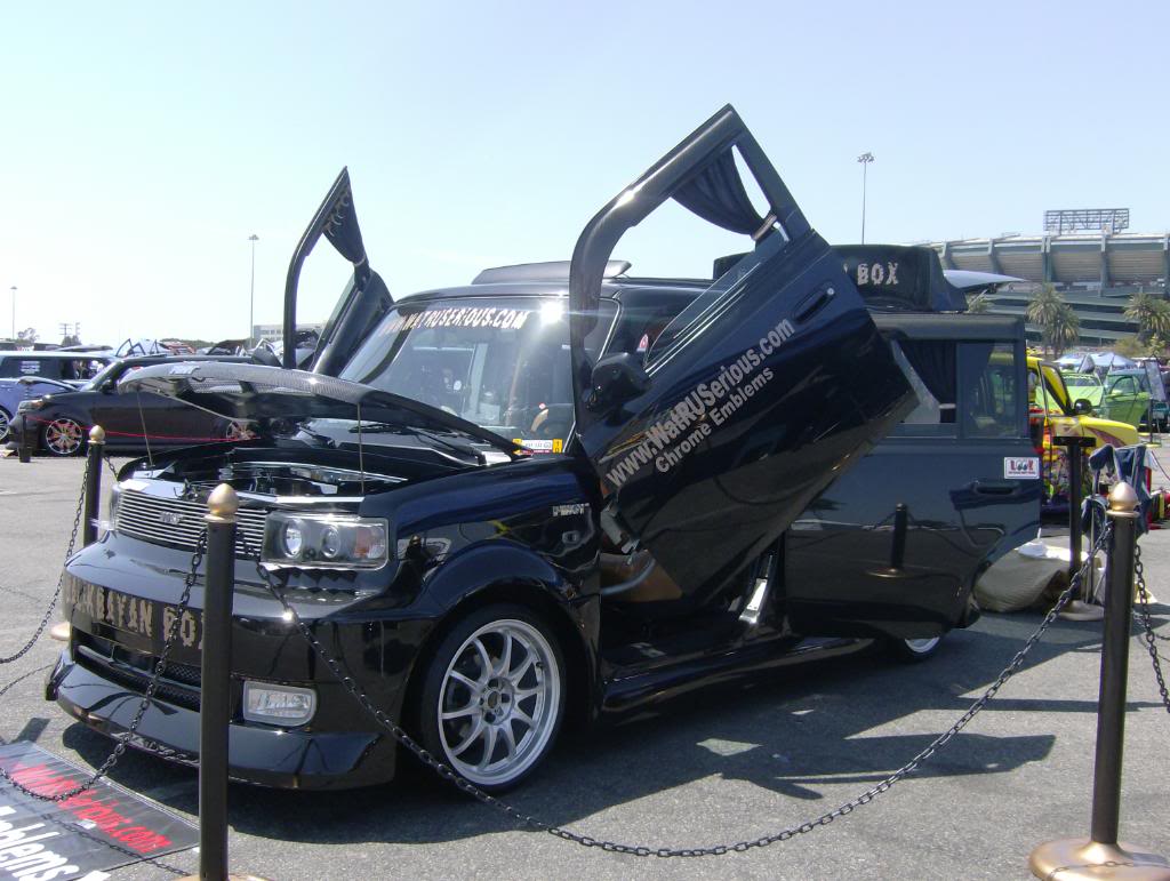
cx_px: 585
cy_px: 440
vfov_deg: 39.7
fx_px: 1218
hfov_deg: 51.3
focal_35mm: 36
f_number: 4.7
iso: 100
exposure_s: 1/387
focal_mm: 6
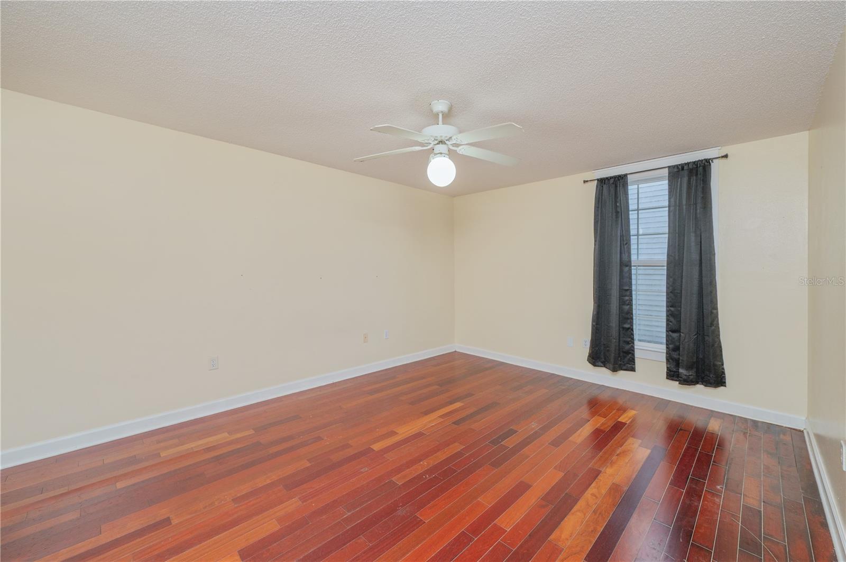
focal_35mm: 14
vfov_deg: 81.1
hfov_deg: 104.3
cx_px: 423
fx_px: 329
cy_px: 281
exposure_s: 1/60
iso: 500
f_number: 9
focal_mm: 14
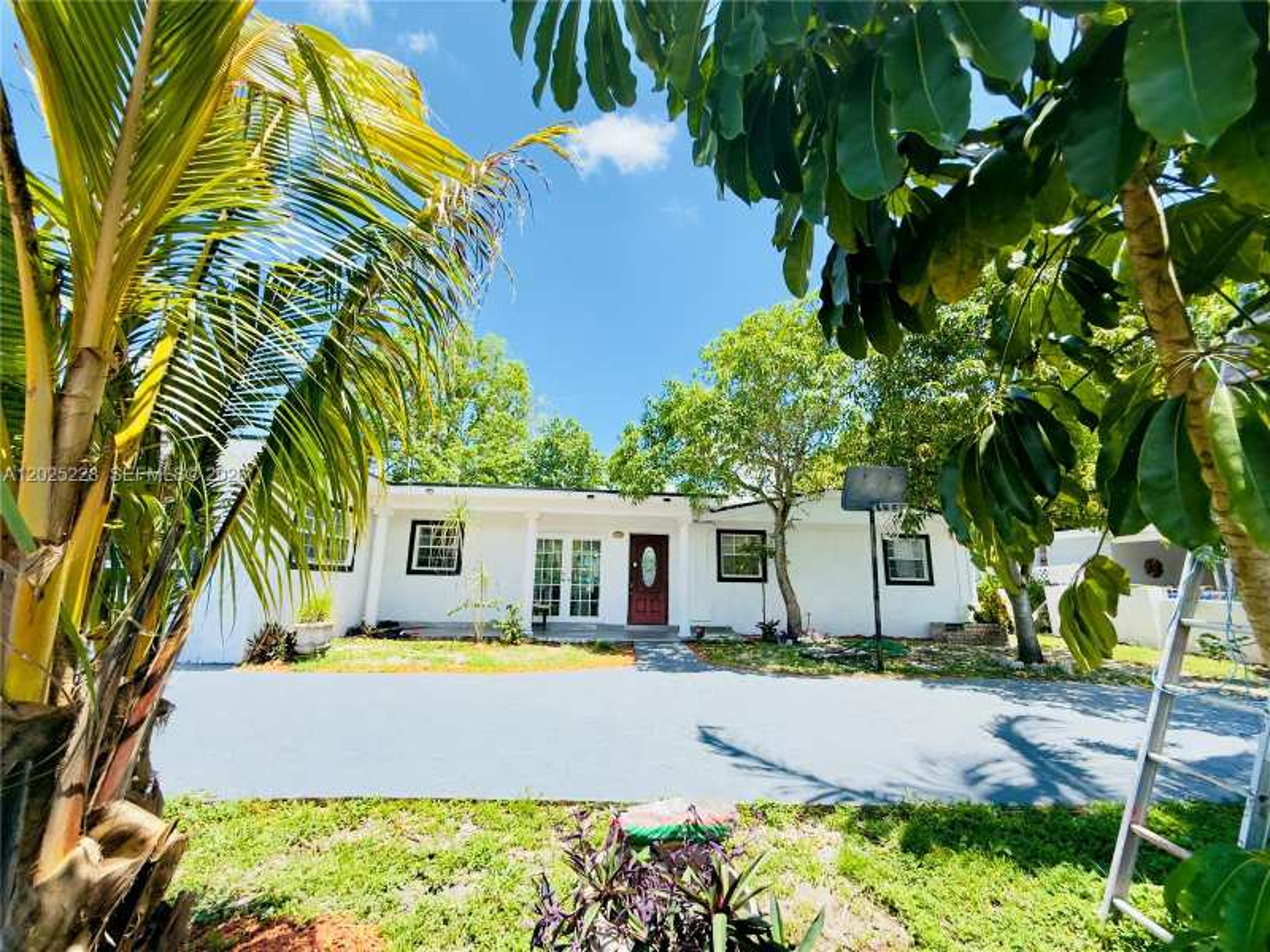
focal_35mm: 14
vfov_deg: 85.7
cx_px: 635
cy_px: 476
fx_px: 514
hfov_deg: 102.1
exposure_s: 1/770
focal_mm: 2.22
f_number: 2.2
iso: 50
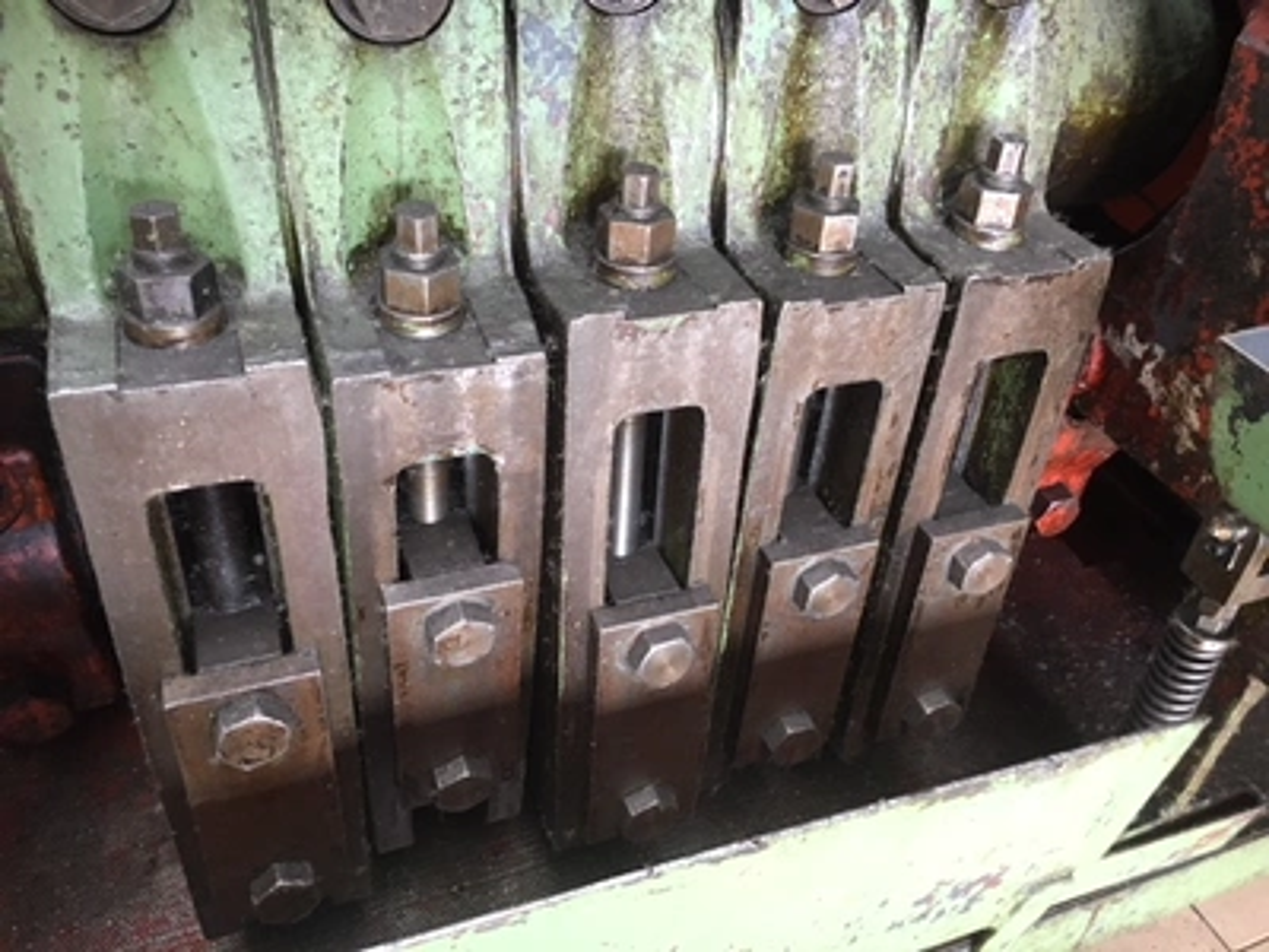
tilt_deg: -38.7
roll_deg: -3.9
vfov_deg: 48.2
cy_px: 476
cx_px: 634
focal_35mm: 29
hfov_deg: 61.7
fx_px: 1063
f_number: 2.2
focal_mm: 4.15
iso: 160
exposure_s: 1/33
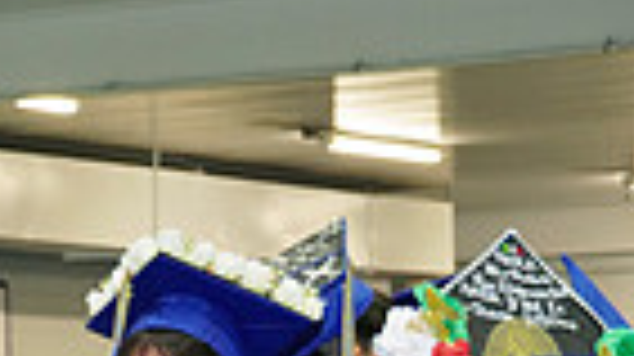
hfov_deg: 8.9
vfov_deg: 4.8
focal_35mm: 241
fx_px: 4048
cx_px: 126
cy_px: 978
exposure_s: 1/100
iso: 1250
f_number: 5.6
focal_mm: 48
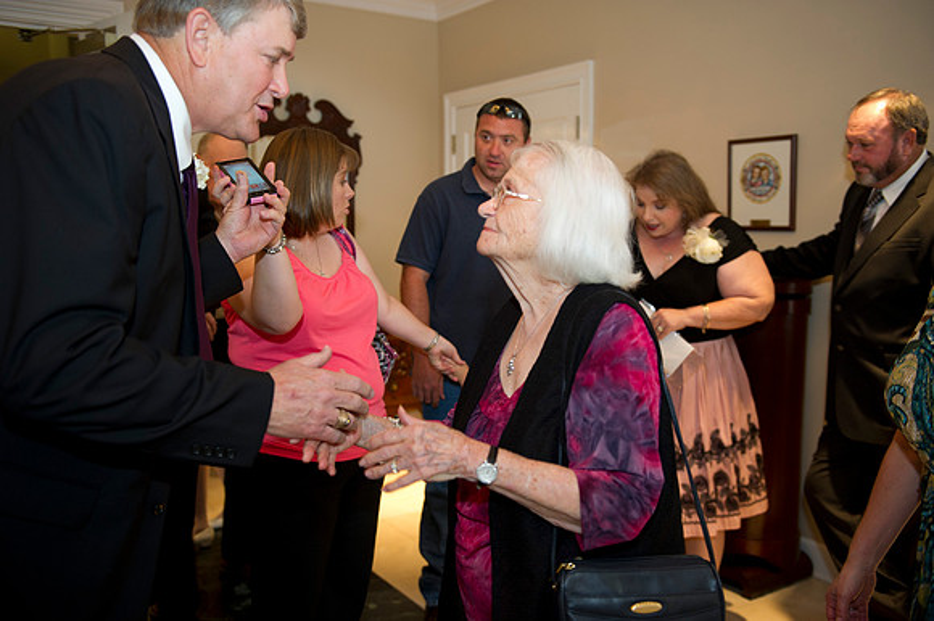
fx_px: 882
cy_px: 310
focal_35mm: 34
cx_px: 467
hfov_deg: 55.8
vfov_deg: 38.8
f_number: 3.2
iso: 1250
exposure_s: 1/80
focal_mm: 34
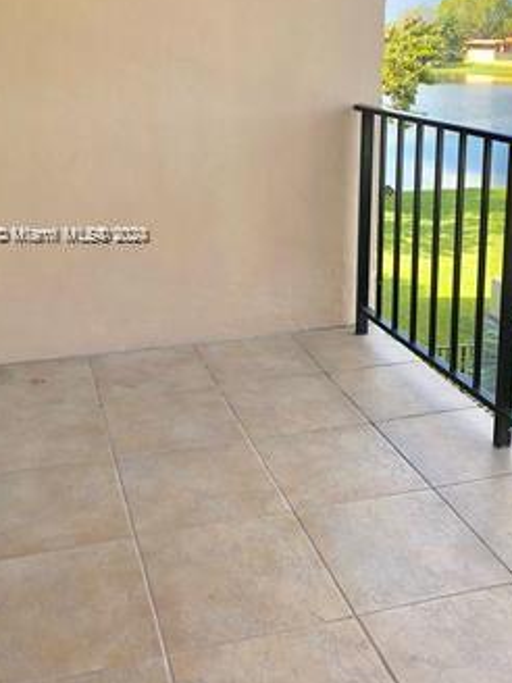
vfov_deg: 45.2
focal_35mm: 41
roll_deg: -0.1
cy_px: 235
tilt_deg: -12.8
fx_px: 809
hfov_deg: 35.1
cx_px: 283
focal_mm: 4
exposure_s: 1/436
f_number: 1.8
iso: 20
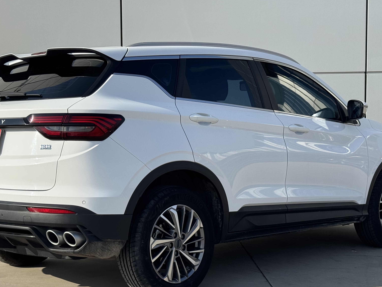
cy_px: 168
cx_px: 175
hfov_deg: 30.3
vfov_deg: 22.9
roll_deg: +0.1
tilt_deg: -2.2
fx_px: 706
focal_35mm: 64
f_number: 1.78
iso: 64
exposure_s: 1/4975
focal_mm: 6.76
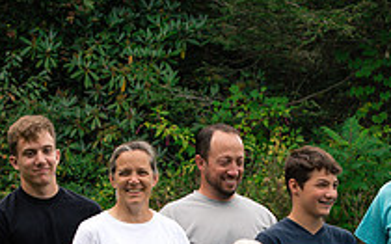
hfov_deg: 7.6
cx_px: 262
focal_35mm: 275
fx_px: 2929
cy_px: 359
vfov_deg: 4.7
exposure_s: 1/320
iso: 500
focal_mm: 85
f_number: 6.3
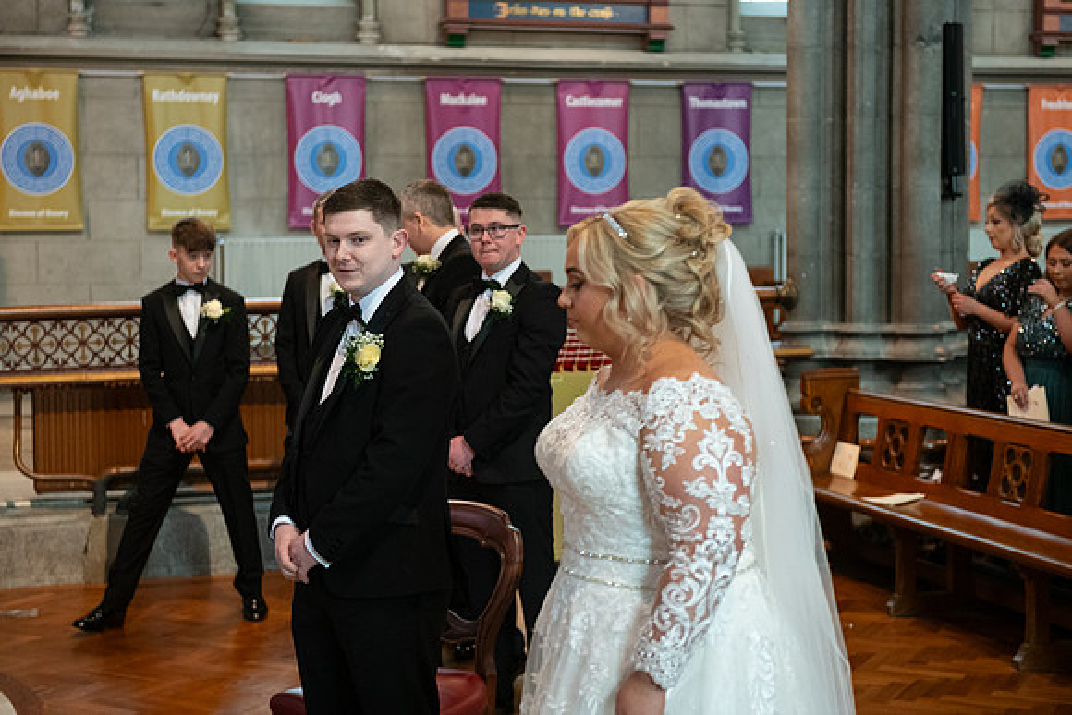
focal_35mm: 60
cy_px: 358
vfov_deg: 22.6
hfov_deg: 33.4
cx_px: 536
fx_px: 1787
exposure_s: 1/160
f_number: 3.5
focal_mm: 60
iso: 1250
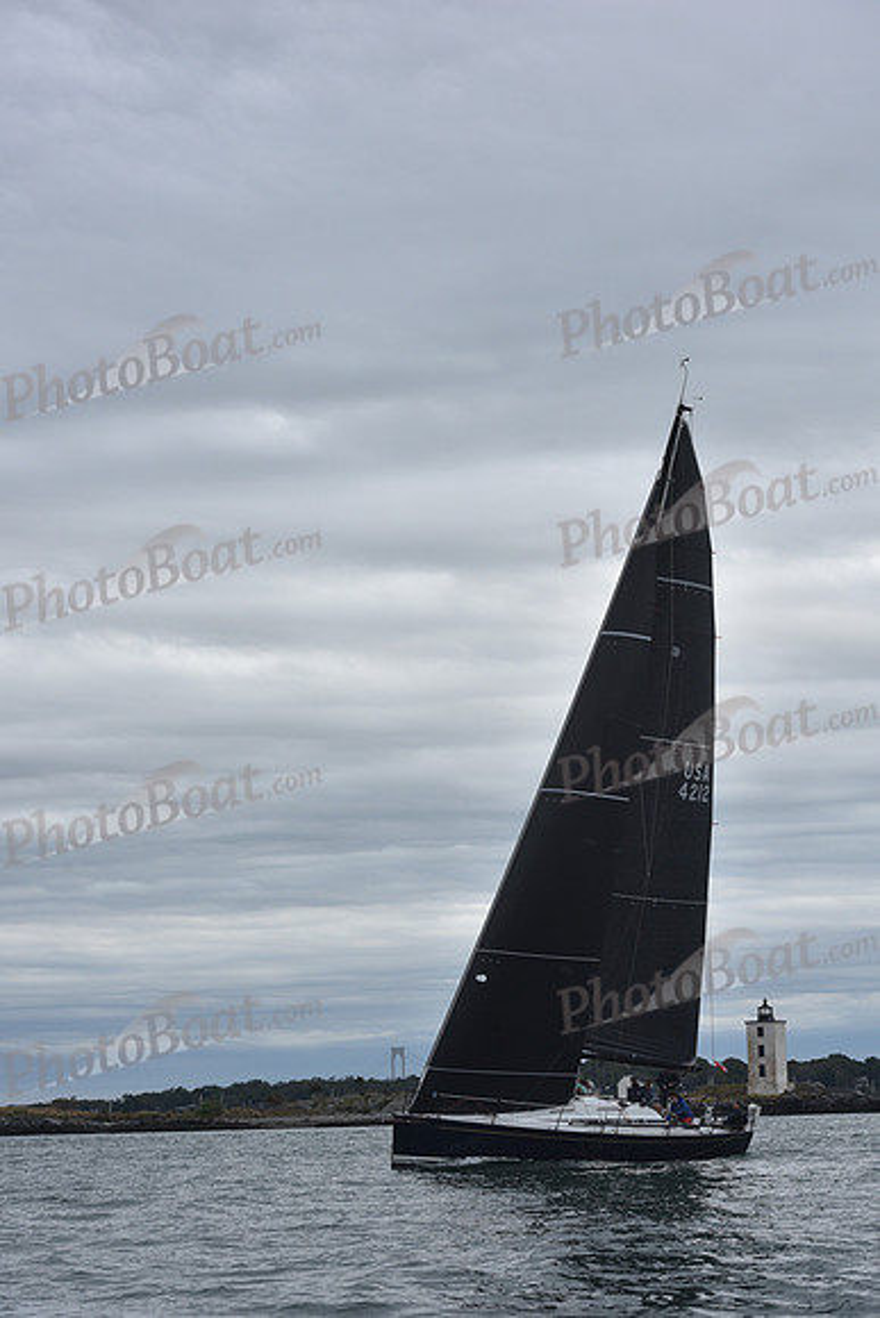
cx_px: 440
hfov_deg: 17.5
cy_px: 659
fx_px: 2858
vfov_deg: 26.0
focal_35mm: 78
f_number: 8
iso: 400
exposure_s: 1/1000
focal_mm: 78
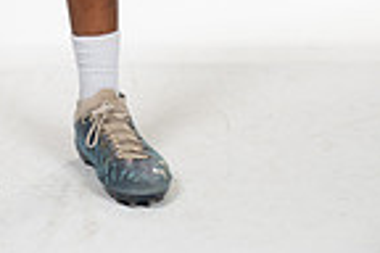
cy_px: -306
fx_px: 2048
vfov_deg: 6.8
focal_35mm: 194
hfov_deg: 10.5
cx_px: -11
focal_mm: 62
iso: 800
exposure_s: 1/320
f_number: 7.1
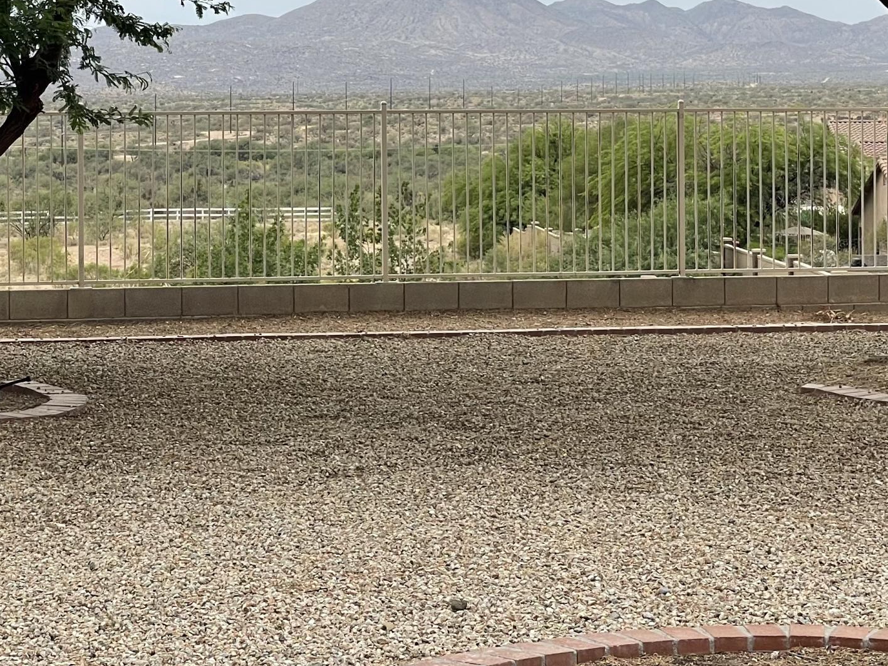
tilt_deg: -0.2
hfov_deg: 17.9
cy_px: 149
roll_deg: +0.4
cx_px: 484
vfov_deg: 13.4
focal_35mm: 110
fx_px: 2822
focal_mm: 6
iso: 25
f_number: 2
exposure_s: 1/666
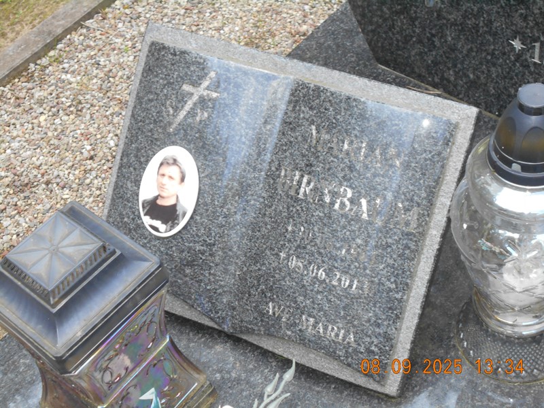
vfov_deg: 22.3
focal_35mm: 66
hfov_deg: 29.4
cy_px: 204
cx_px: 272
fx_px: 1037
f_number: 5.3
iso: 200
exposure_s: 1/60
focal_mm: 11.6
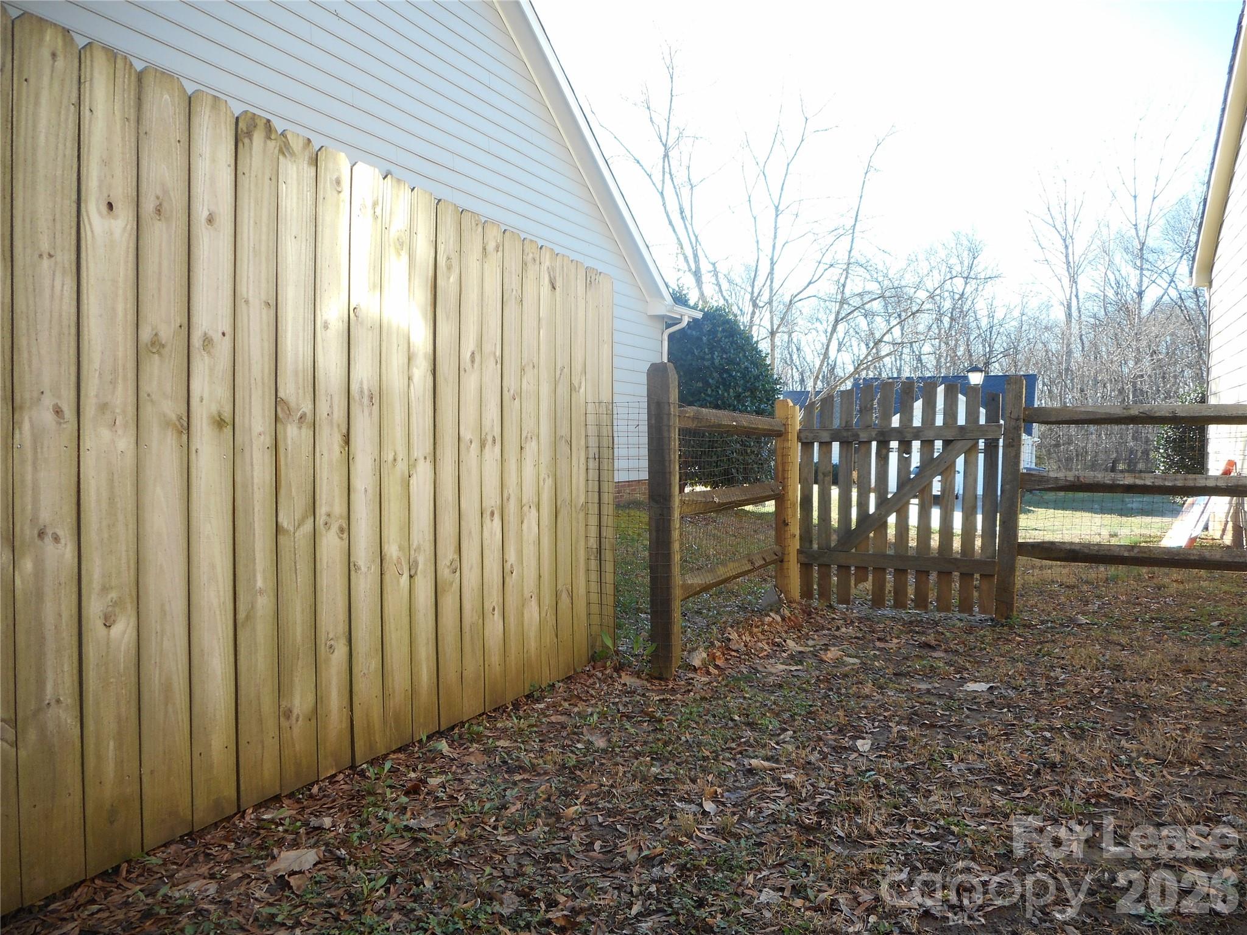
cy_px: 468
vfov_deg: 54.9
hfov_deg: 69.4
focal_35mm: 25
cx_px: 624
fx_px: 901
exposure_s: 1/80
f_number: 3.7
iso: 80
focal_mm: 4.5
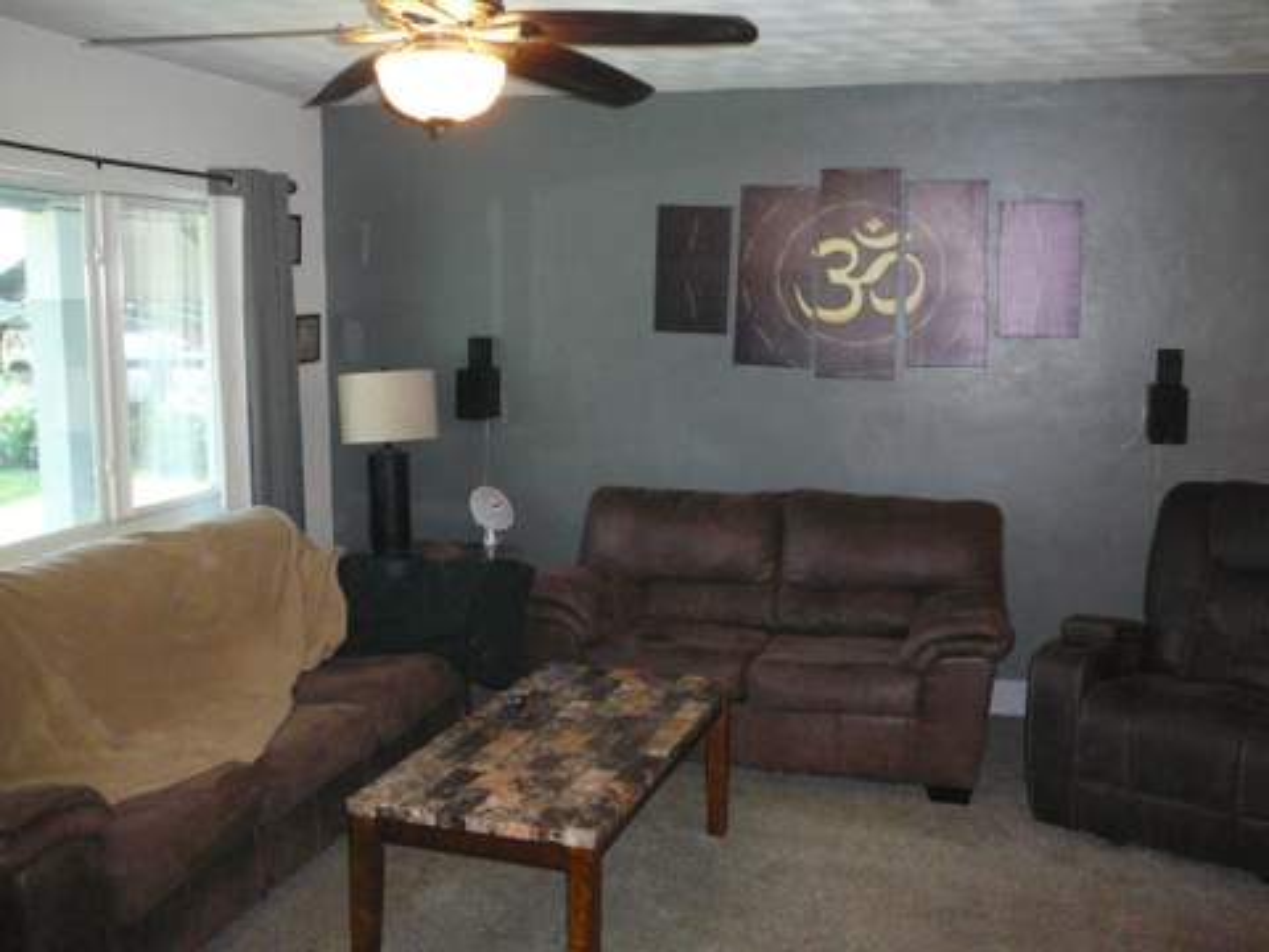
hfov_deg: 52.6
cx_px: 634
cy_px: 476
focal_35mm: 35
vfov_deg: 40.7
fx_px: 1283
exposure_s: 1/30
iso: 400
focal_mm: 5.2
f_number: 2.8
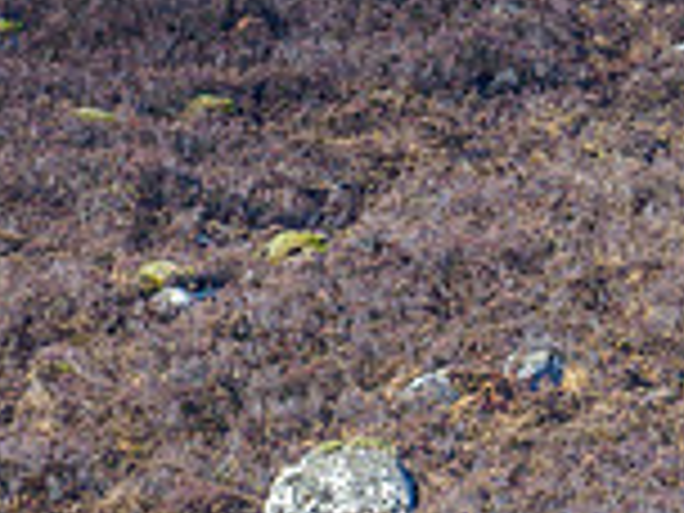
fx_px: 46751
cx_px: 1227
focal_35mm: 2366
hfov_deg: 0.8
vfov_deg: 0.6
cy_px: 236
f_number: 4
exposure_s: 1/320
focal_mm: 300
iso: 200
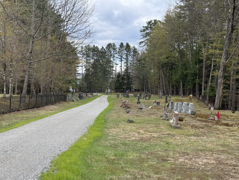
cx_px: 120
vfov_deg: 30.3
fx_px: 331
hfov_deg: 39.7
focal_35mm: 48
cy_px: 90
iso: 100
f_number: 1.78
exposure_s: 1/2865
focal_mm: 6.76
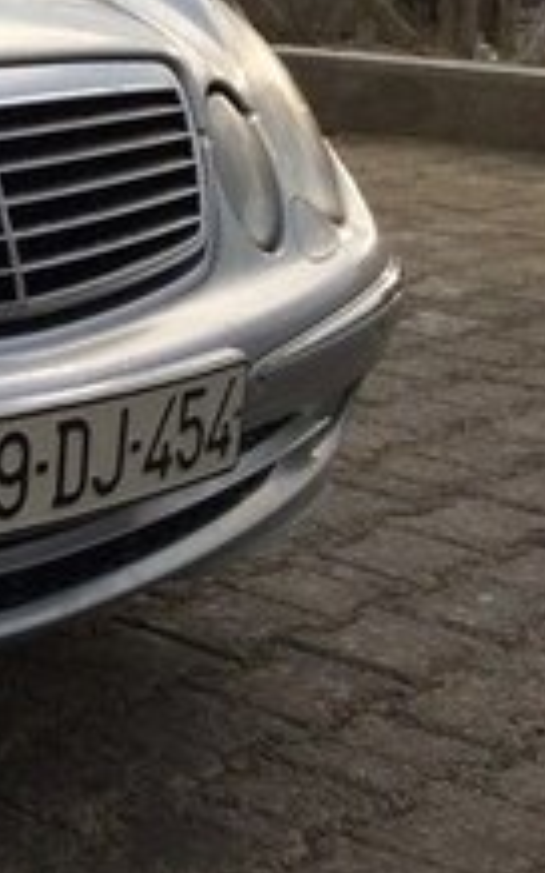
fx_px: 2213
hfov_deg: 11.6
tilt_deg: -7.9
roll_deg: -0.1
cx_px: -761
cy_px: 90
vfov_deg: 21.8
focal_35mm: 93
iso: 32
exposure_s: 1/651
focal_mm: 4.15
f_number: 2.2
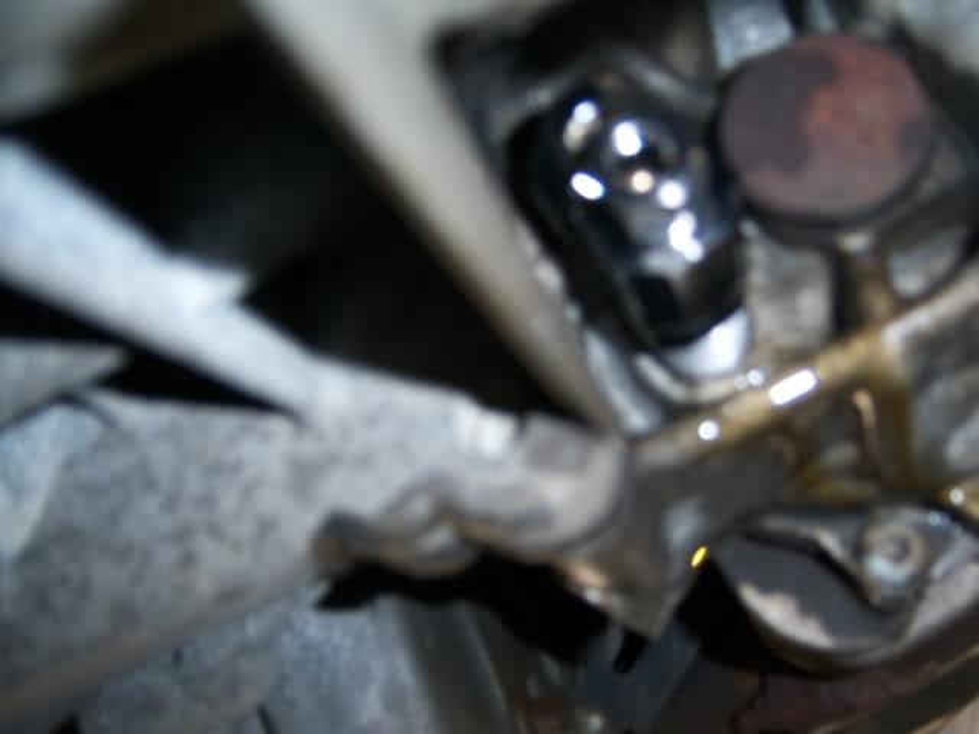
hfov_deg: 51.4
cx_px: 490
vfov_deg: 39.7
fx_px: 1018
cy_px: 367
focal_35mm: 36
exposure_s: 1/60
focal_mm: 7.5
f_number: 2.8
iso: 80
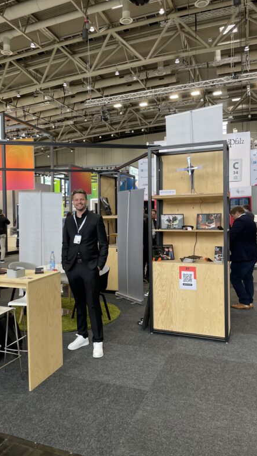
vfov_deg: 66.0
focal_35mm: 29
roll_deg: +1.2
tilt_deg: -1.4
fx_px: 351
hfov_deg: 39.8
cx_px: 89
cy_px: 223
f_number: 1.6
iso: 40
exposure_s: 1/100
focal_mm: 4.2
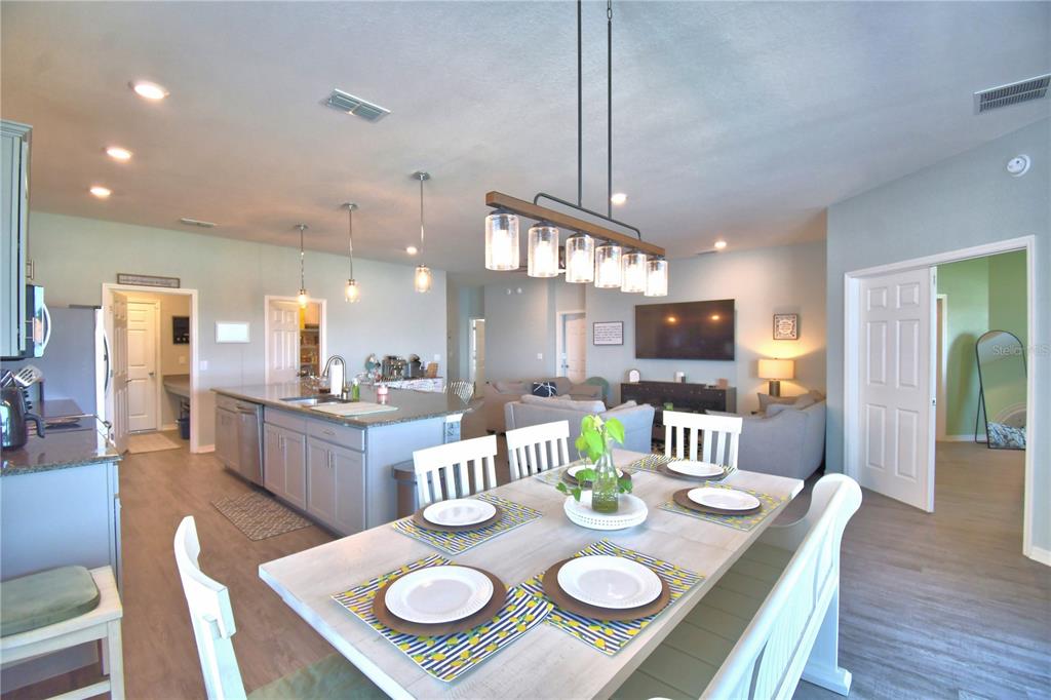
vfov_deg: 77.3
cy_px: 350
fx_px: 438
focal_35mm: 15
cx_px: 526
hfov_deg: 100.4
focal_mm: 10
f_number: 4.5
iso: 400
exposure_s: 1/100
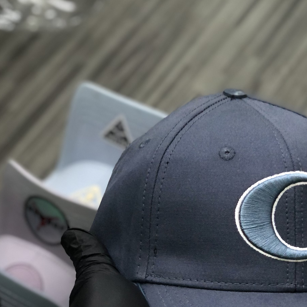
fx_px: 1023
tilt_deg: -57.7
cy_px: 164
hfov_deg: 16.9
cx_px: 244
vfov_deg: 17.1
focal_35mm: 102
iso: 125
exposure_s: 1/24
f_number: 2.4
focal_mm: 6
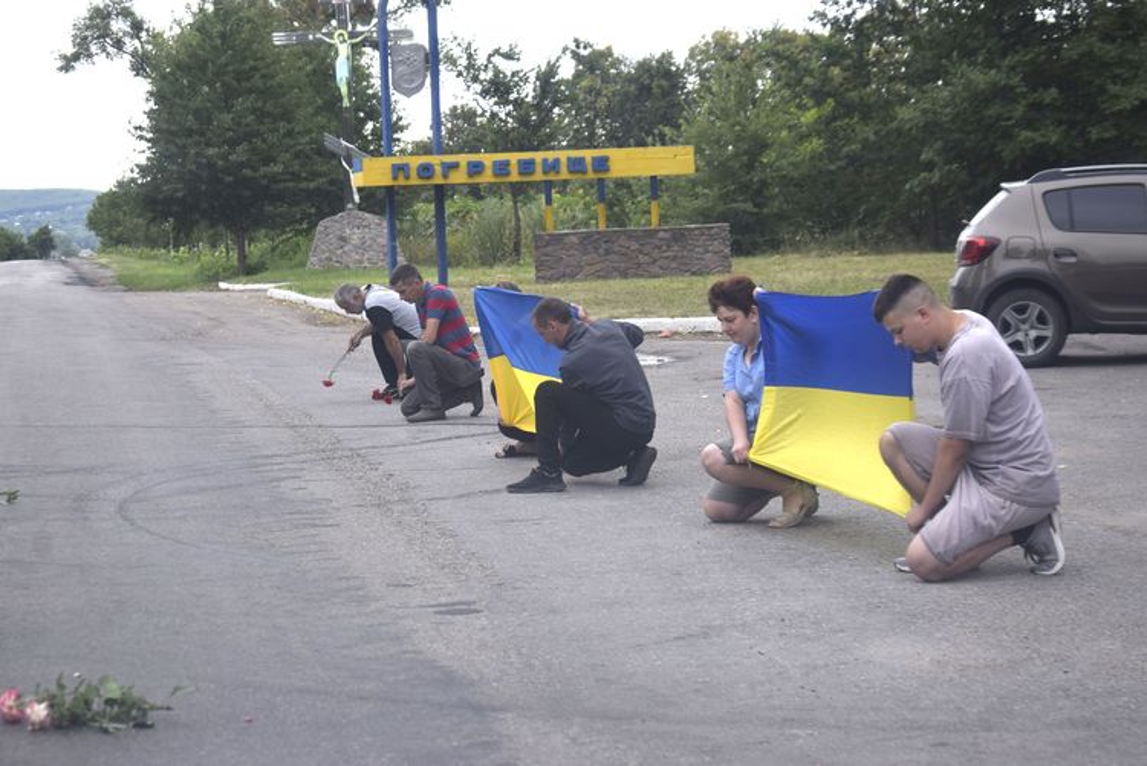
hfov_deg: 24.6
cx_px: 574
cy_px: 383
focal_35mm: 82
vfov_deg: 16.6
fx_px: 2630
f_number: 5.6
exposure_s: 1/200
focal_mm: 55
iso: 200
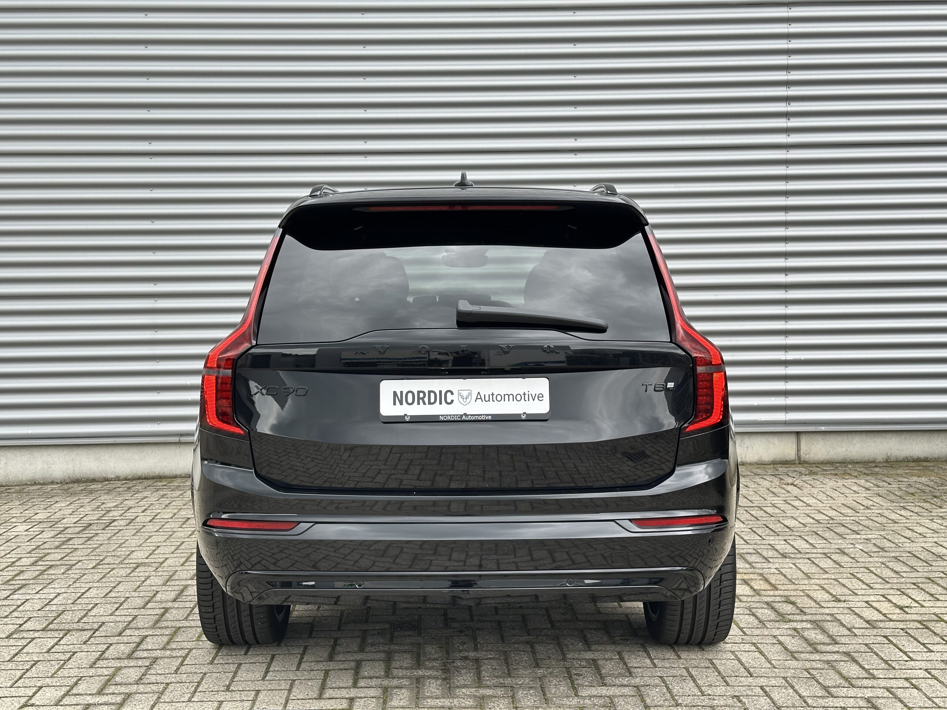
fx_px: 1313
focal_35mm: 48
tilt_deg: -3.0
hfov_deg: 39.7
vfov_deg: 30.3
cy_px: 355
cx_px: 474
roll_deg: +0.7
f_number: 1.78
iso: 64
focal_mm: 6.86
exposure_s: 1/439
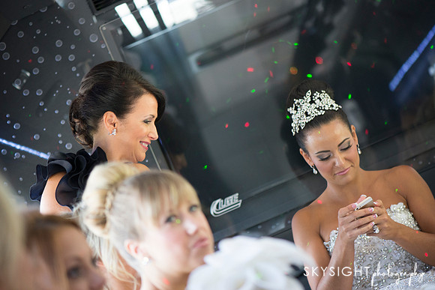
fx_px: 1269
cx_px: 218
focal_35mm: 105
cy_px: 145
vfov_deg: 13.0
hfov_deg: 19.5
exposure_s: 1/80
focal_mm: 105
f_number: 2.8
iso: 1600
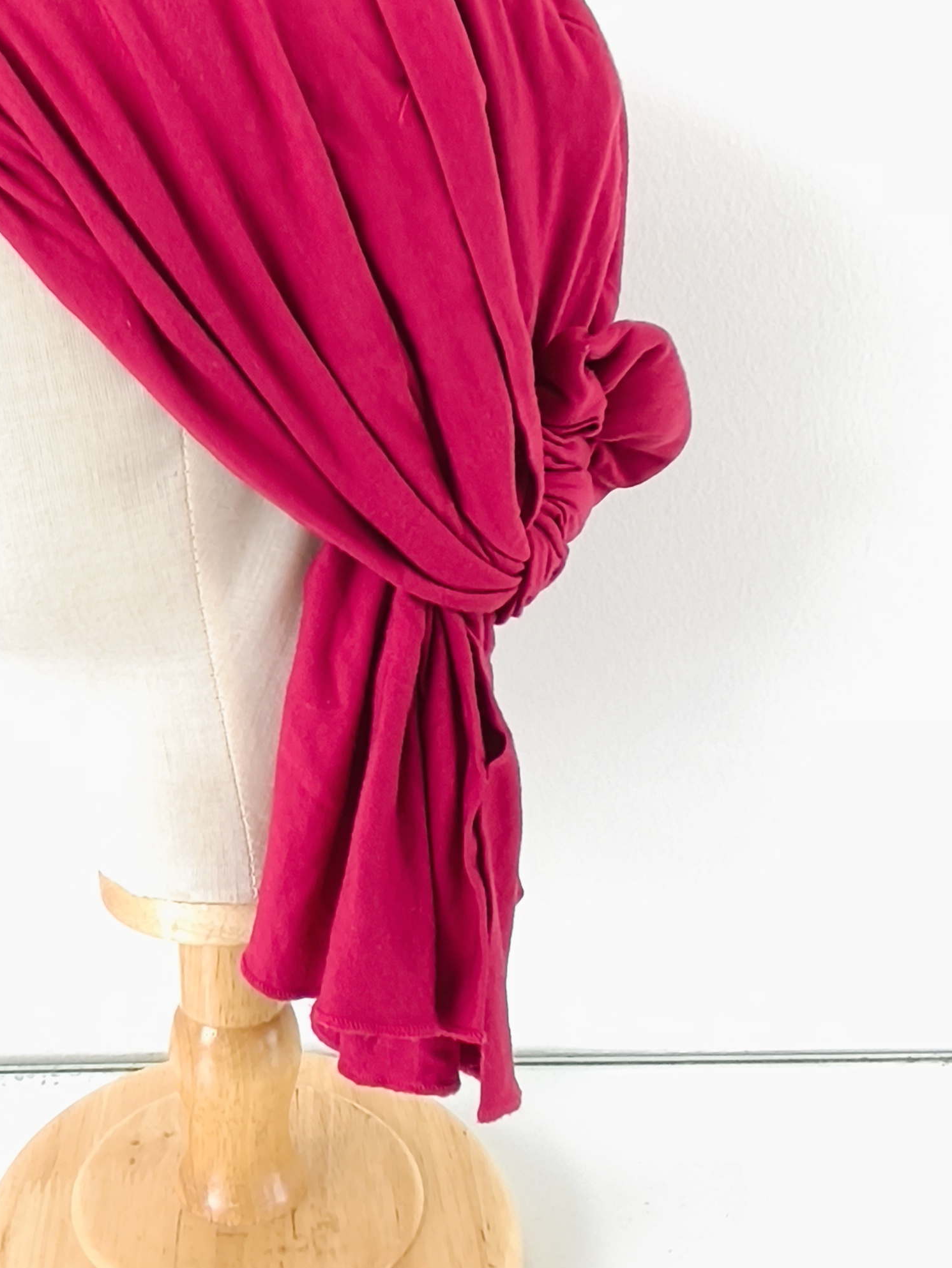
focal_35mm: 38
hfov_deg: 36.7
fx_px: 1392
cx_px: 218
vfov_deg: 48.9
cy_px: 572
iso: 50
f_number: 2.2
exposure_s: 1/50
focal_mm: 1.65
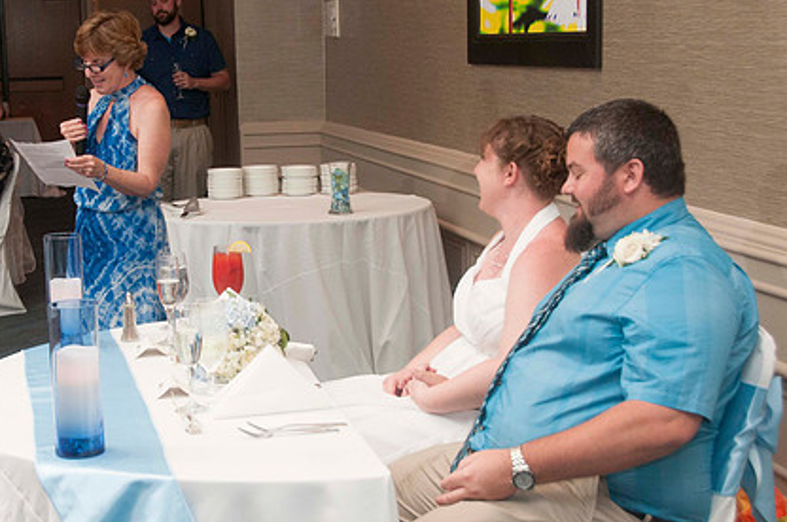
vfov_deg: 20.2
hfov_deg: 30.0
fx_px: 1462
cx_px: 293
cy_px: 228
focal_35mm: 67
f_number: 5.6
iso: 800
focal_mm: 32
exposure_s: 1/60
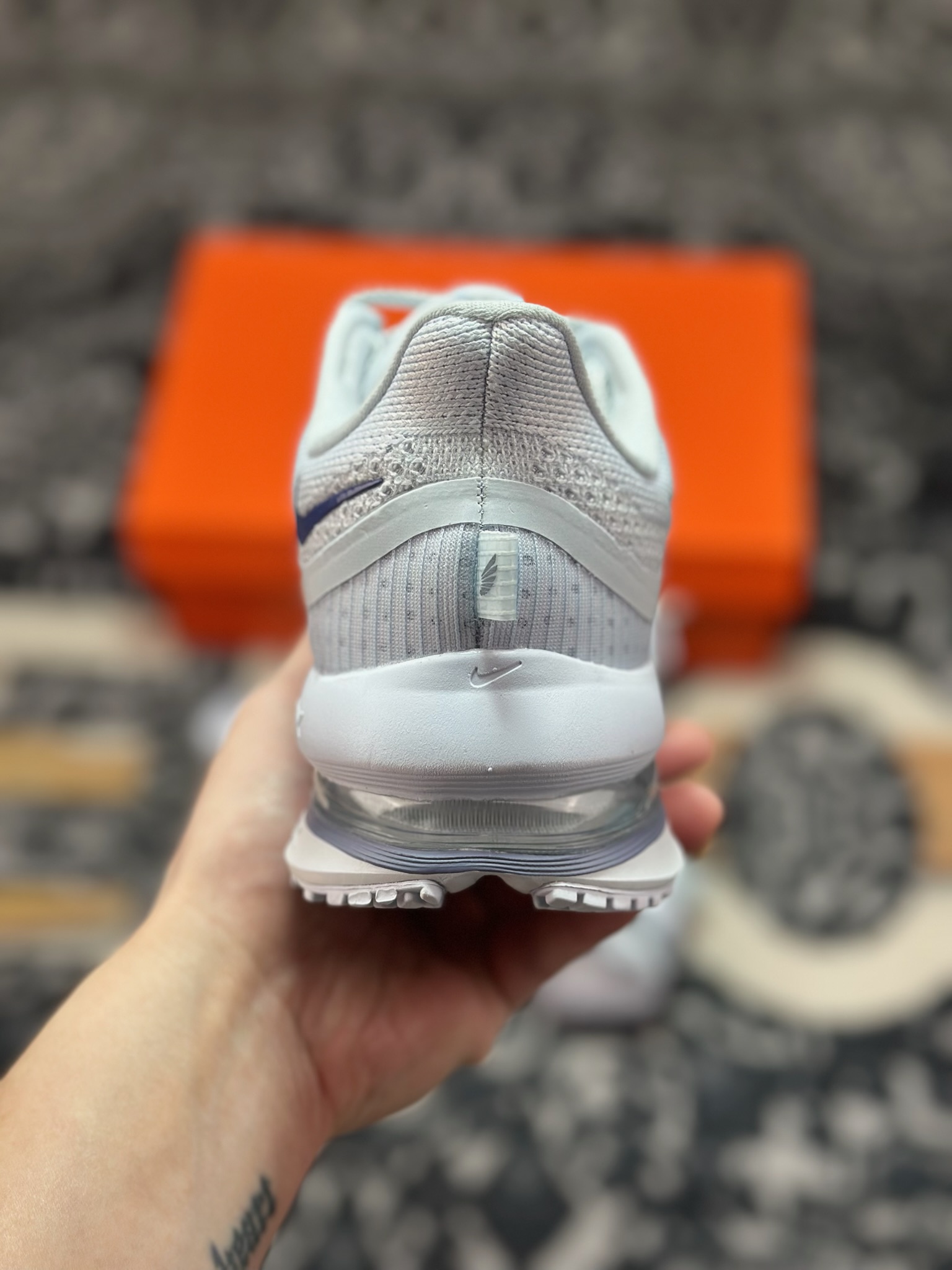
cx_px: 476
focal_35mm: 48
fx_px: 1760
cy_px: 635
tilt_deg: -55.8
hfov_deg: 30.3
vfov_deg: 39.7
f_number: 1.78
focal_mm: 6.86
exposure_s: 1/729
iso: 80
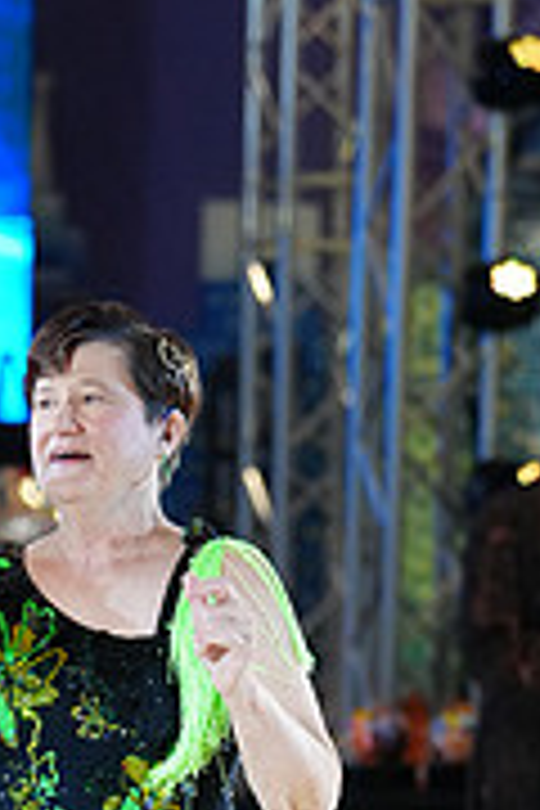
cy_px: 1040
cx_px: 20
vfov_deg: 7.0
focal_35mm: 293
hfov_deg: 4.7
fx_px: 6592
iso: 2500
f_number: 2.8
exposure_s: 1/500
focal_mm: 91
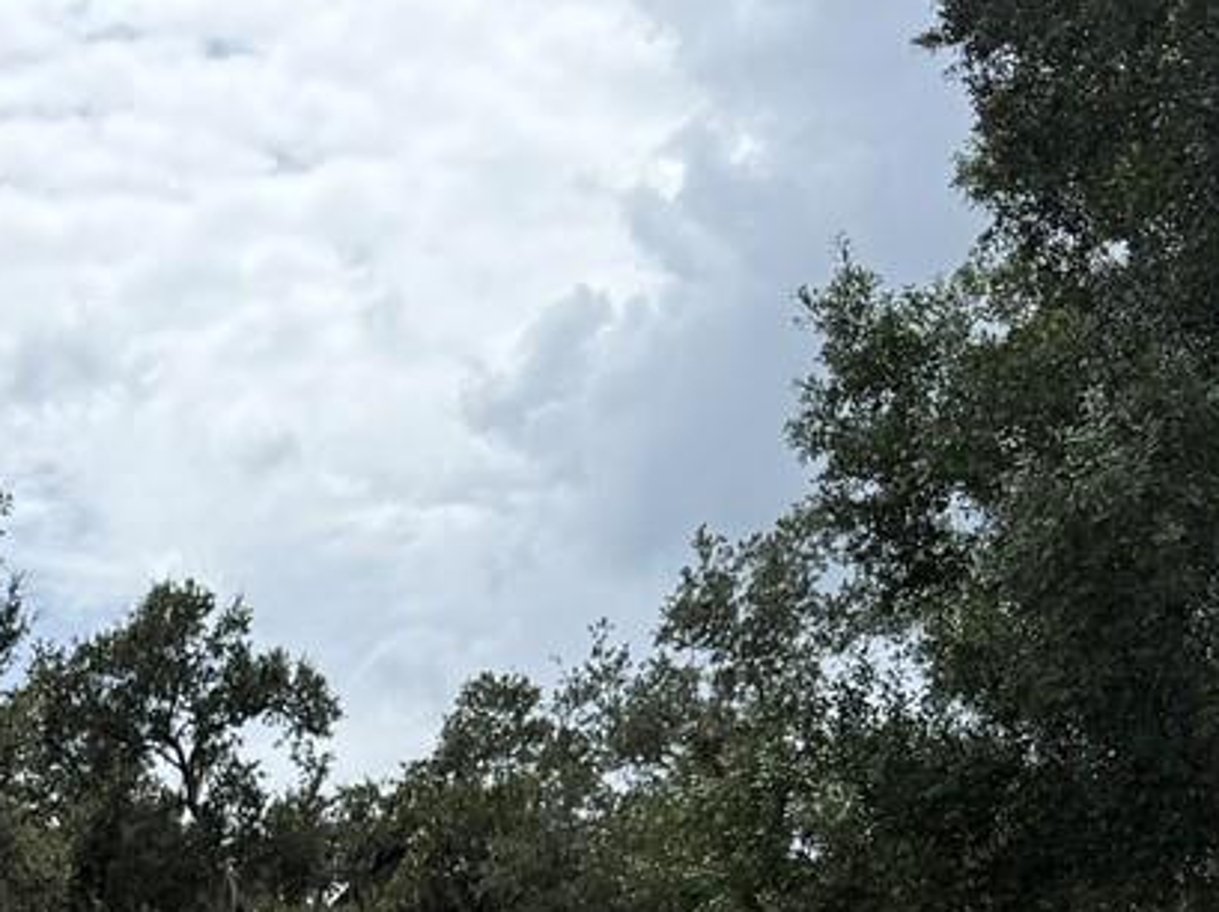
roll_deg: +0.0
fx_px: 3307
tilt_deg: -1.4
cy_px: 1666
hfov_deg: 19.8
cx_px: -176
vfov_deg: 13.9
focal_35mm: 94
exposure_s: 1/6711
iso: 80
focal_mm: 6.76
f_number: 1.78
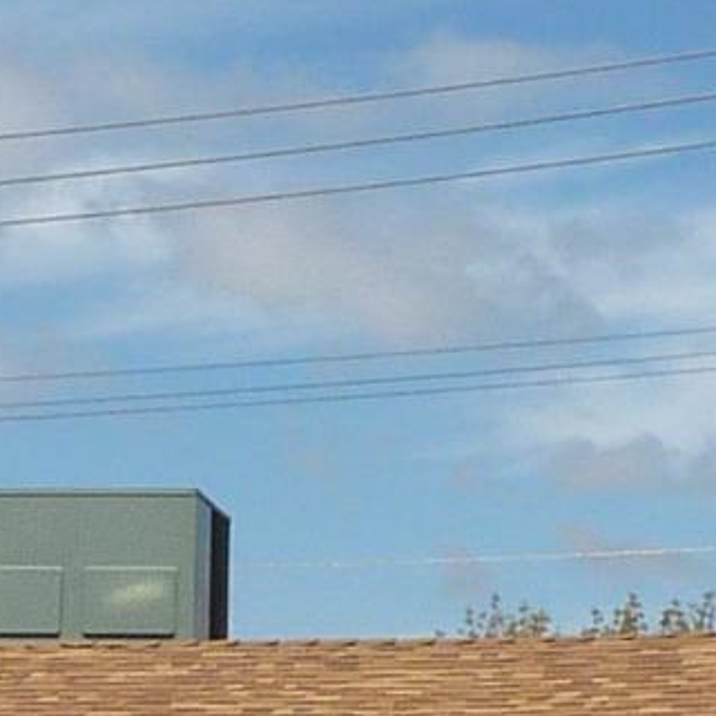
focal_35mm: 198
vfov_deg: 8.7
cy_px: 983
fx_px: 4633
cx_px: 69
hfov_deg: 8.8
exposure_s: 1/640
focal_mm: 4.4
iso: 100
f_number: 5.6
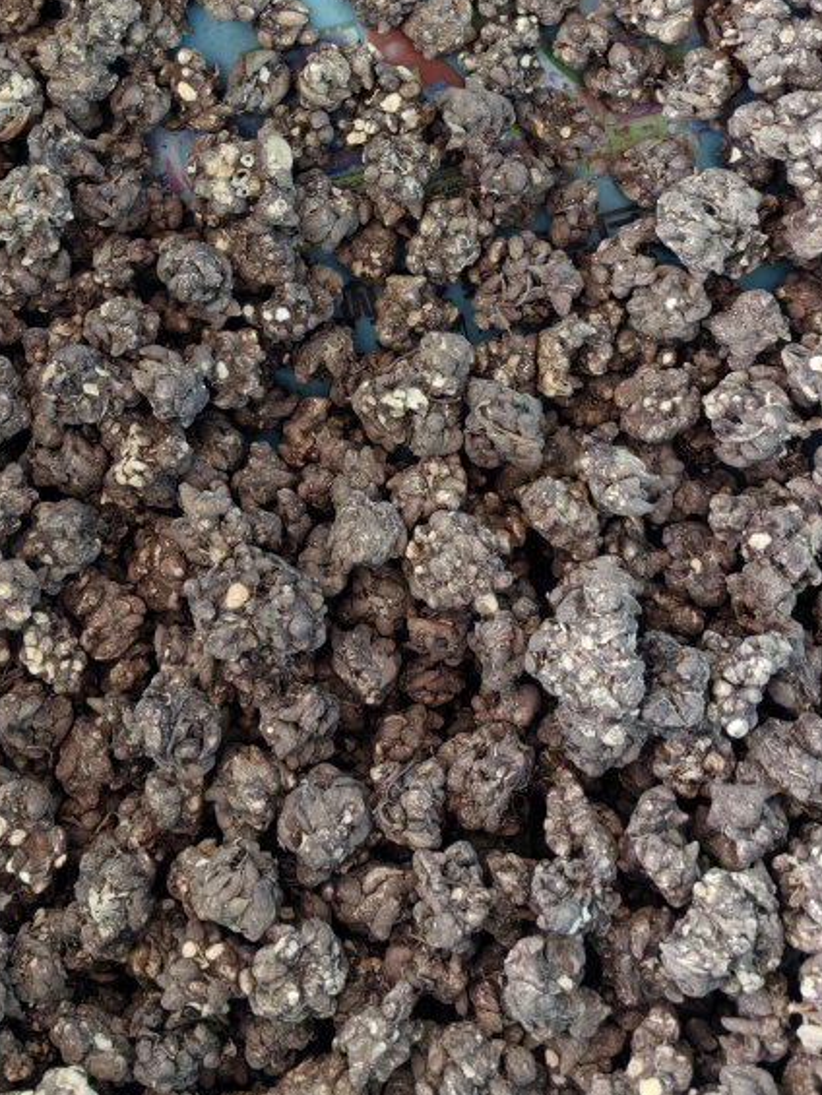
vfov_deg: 35.1
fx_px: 1614
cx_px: 258
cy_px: 94
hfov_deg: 28.3
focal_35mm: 51
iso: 200
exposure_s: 1/33.3
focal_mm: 5.72
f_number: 2
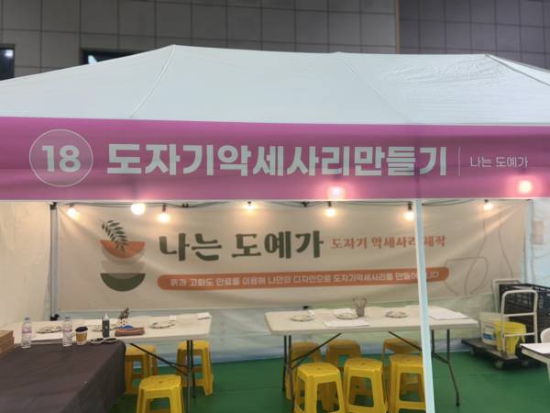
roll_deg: +1.5
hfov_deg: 67.3
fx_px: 413
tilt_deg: +1.8
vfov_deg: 53.1
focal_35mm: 26
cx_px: 275
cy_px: 206
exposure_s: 1/120
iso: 40
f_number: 1.5
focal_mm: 5.7
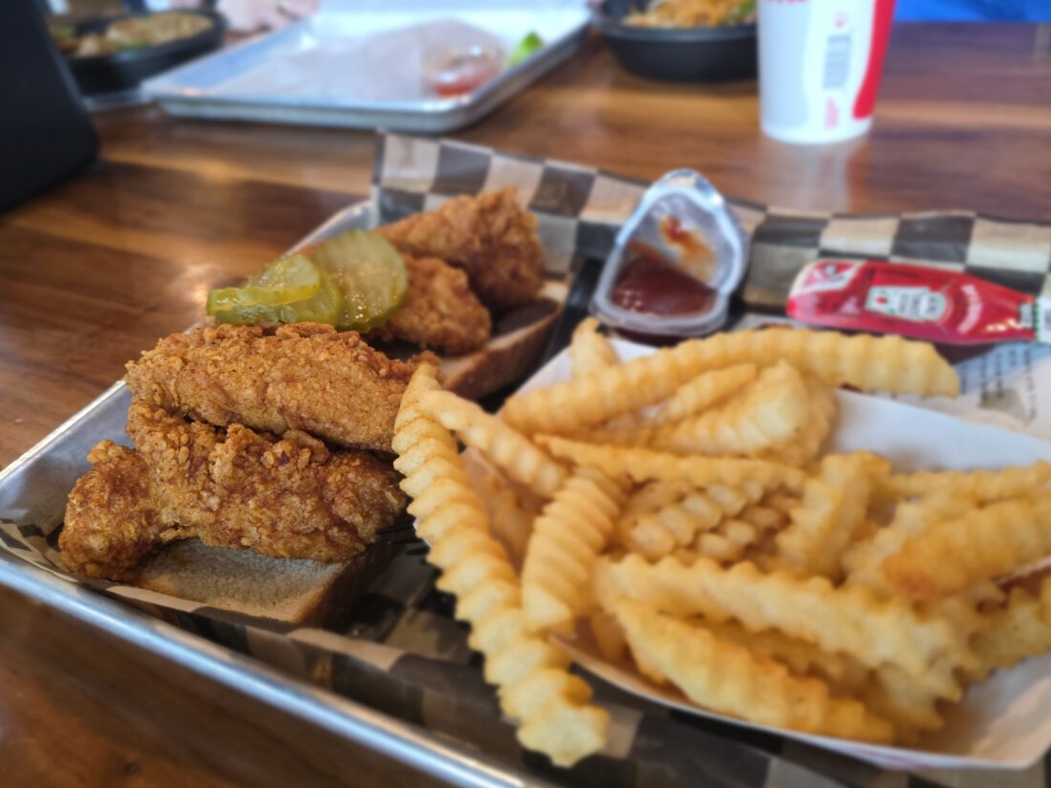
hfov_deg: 69.4
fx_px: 759
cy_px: 387
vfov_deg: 54.9
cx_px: 519
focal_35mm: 25
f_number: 1.7
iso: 320
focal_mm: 6.3
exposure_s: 1/40
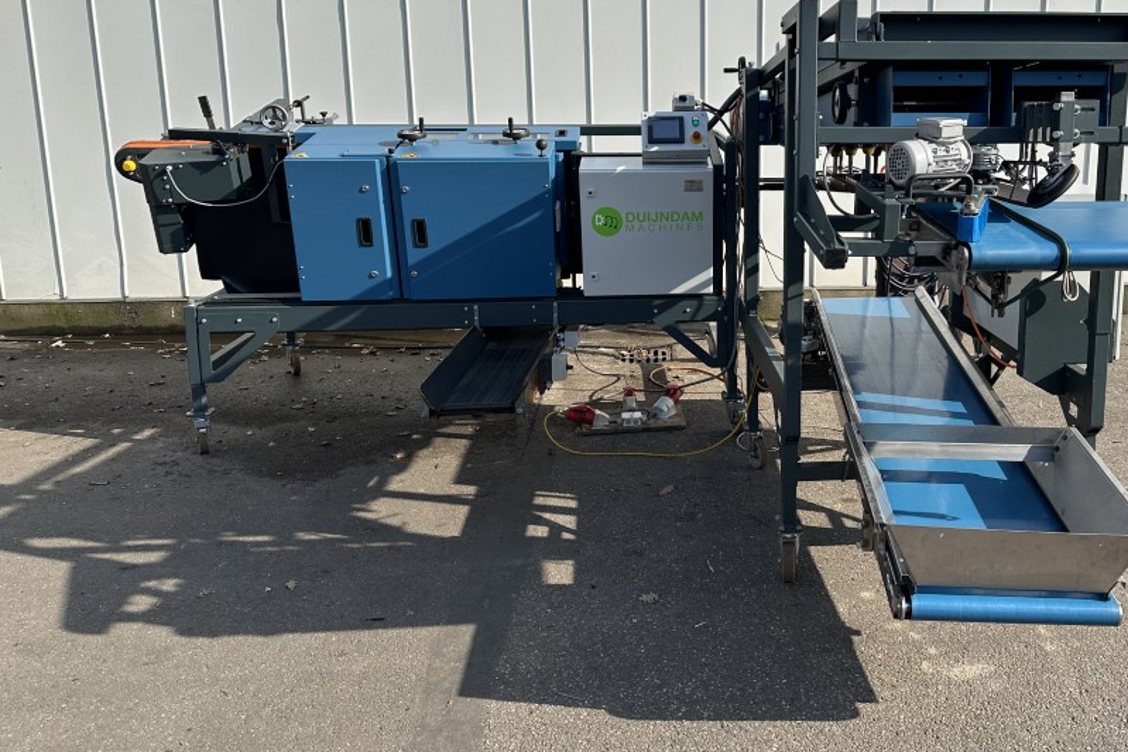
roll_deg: -0.1
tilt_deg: -12.5
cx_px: 720
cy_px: 251
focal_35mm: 32
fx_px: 1003
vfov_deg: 40.6
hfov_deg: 57.8
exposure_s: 1/4016
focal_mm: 6.86
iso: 80
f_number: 1.78
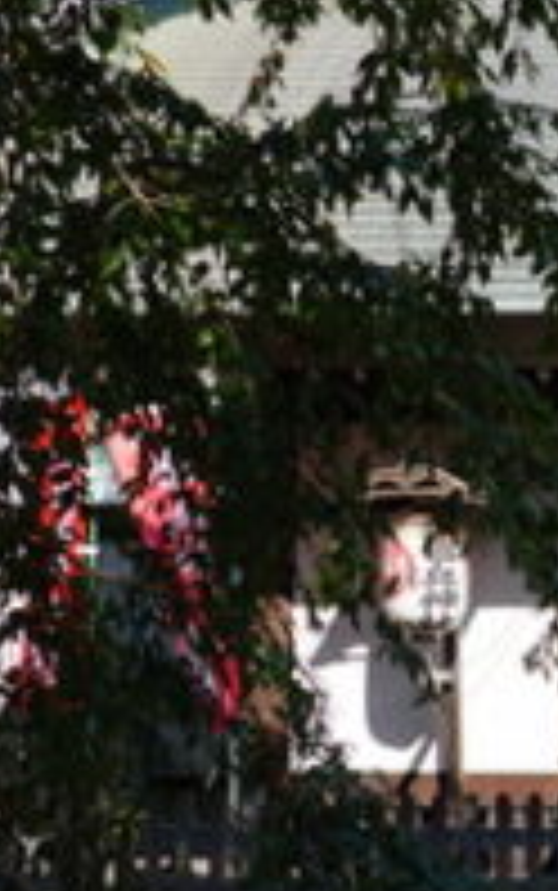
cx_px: 878
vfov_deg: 27.8
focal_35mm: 74
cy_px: 482
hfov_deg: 15.9
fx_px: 1798
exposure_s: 1/500
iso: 125
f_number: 4
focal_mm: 9
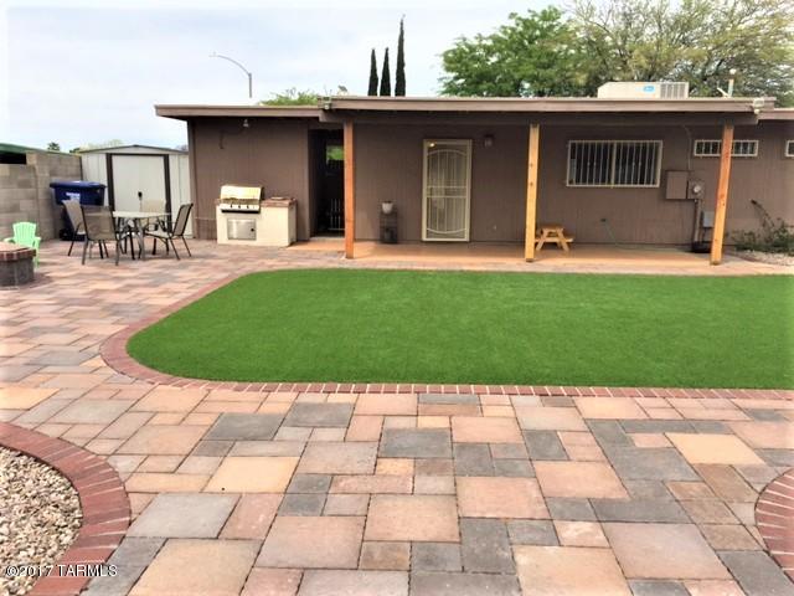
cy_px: 298
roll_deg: -1.4
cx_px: 397
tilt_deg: -10.7
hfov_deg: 61.7
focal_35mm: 29
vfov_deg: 48.2
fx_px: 665
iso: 32
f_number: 2.2
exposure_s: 1/2326
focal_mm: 4.15
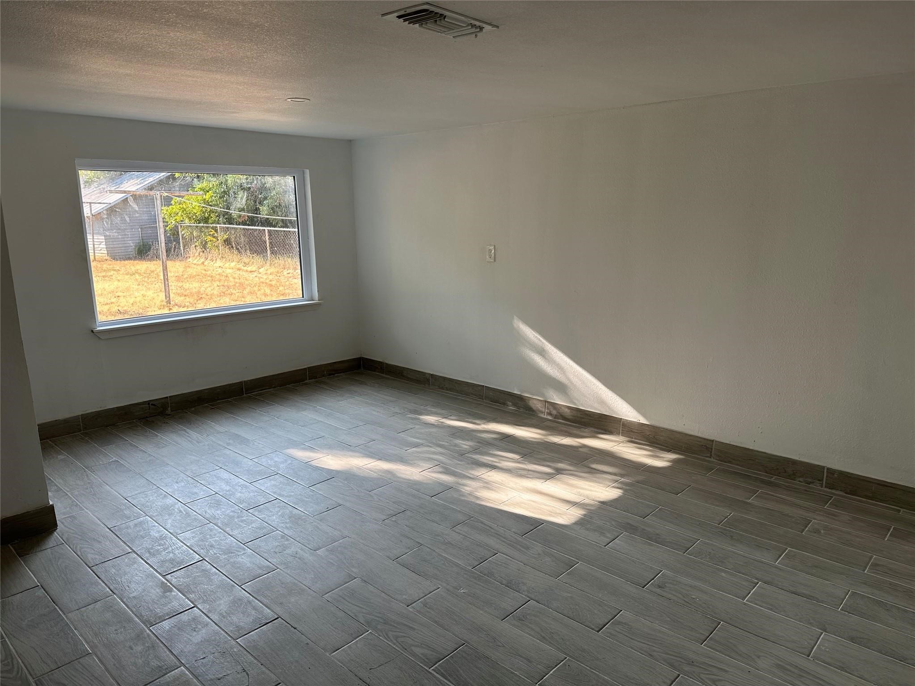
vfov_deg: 56.8
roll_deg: +0.2
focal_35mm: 24
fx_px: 634
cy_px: 343
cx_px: 458
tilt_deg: -11.8
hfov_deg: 71.6
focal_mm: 6.86
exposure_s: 1/219
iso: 80
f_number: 1.78
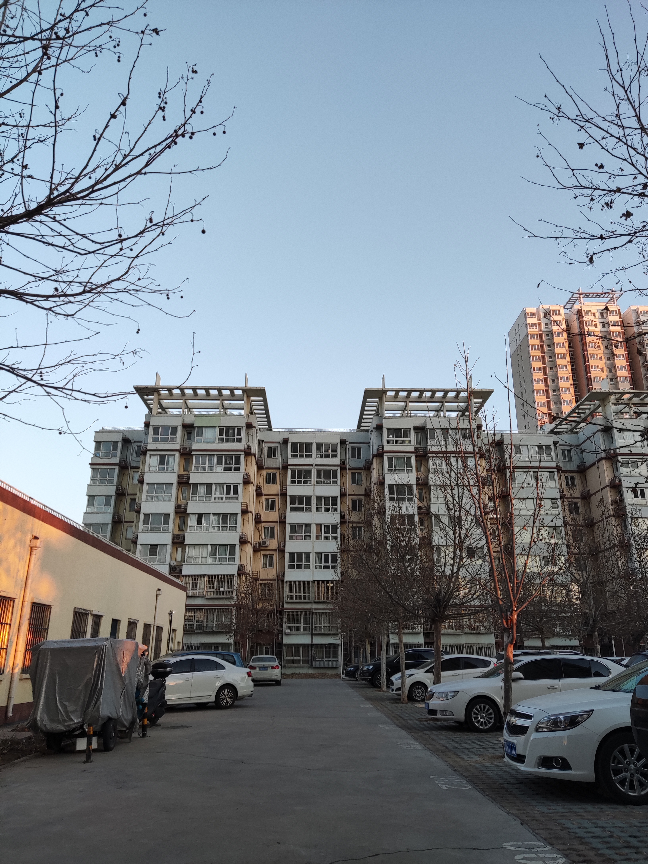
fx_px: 624
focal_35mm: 25
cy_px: 432
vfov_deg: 69.4
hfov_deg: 54.9
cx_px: 324
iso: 78
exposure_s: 1/100
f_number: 1.79
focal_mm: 4.71
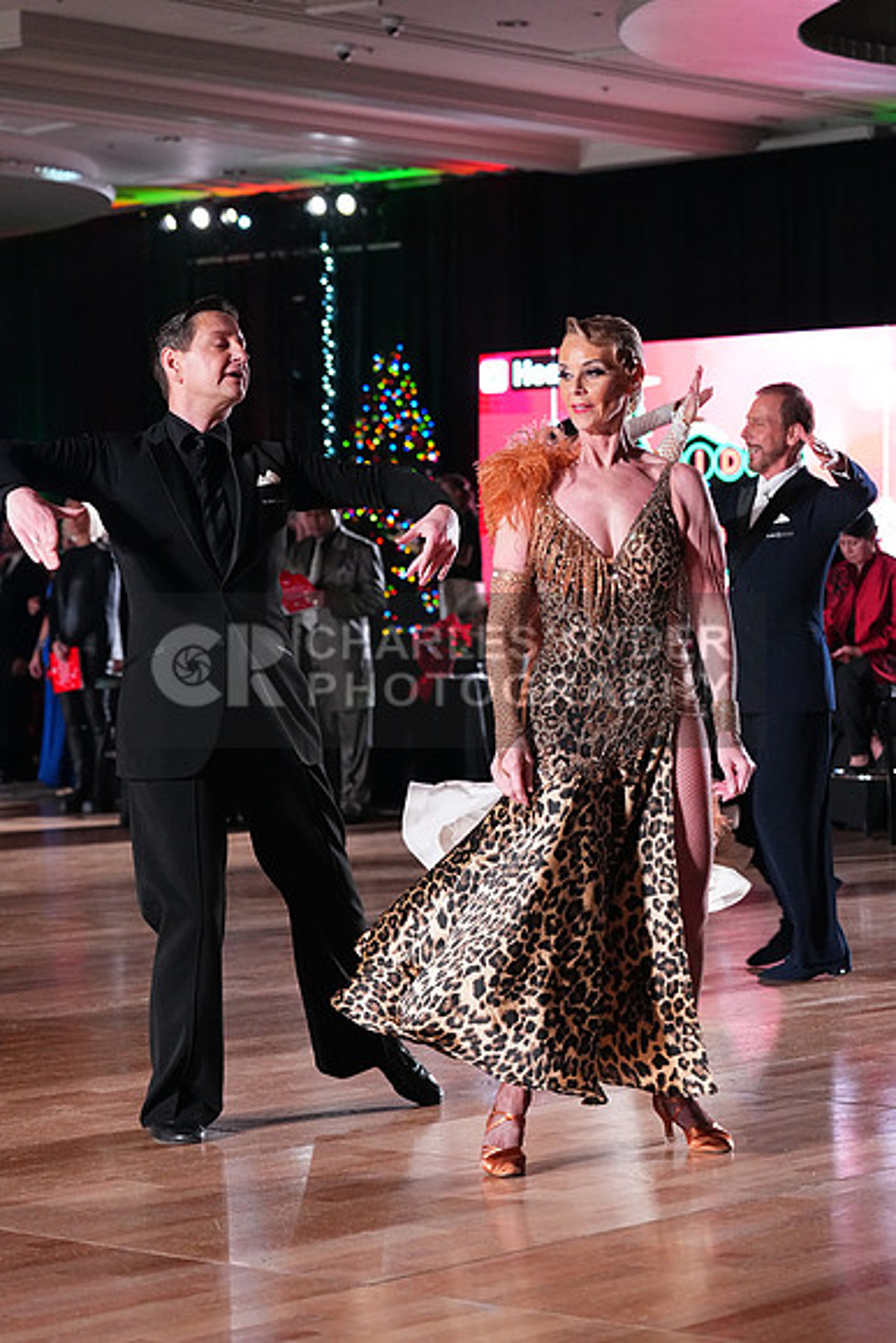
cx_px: 448
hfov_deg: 14.9
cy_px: 672
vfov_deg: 22.1
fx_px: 3432
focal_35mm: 92
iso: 8000
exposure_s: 1/400
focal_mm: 92
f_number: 5
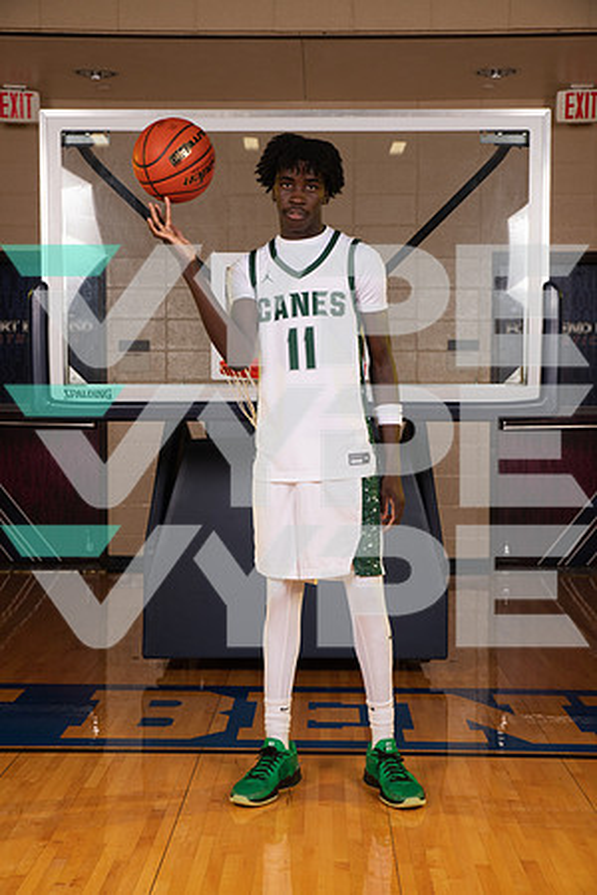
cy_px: 448
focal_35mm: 52
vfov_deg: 38.2
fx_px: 1293
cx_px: 298
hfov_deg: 26.0
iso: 320
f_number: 7.1
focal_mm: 52
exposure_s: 1/320
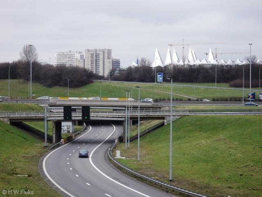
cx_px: 131
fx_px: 855
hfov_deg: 17.4
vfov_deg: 13.1
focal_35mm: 113
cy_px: 98
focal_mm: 23.7
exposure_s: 1/160
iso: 200
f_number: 5.4
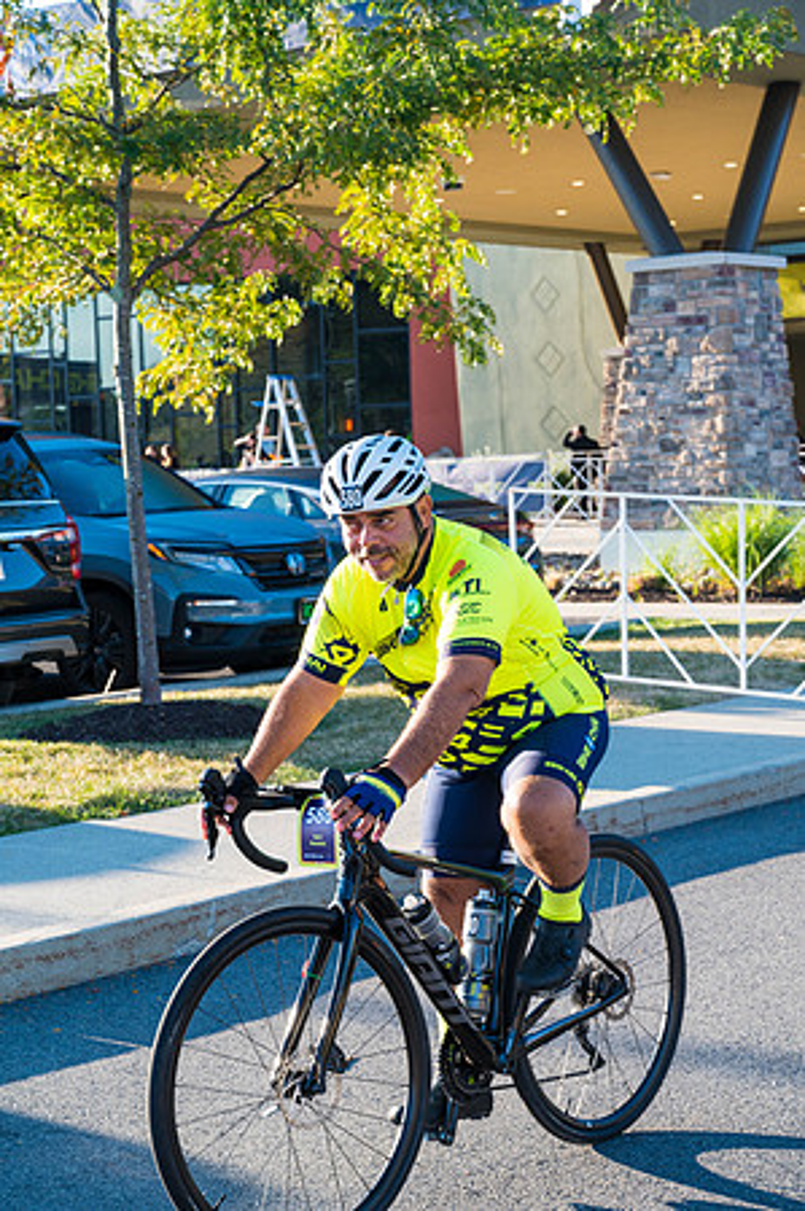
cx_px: 402
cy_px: 606
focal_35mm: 70
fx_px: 2353
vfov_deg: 28.9
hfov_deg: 19.4
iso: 400
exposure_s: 1/320
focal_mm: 70
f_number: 7.1
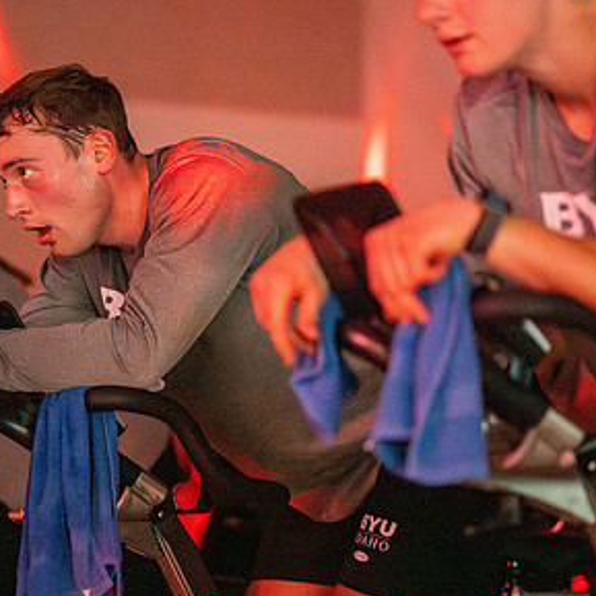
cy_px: 228
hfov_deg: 12.0
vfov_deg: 12.0
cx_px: 181
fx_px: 2825
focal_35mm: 145
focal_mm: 85
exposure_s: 1/250
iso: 8000
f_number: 1.8
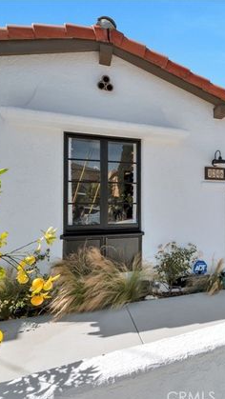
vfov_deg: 76.3
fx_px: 254
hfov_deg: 45.0
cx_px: 184
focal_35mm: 24
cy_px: 202
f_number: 13
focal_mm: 15
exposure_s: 1/800
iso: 1600
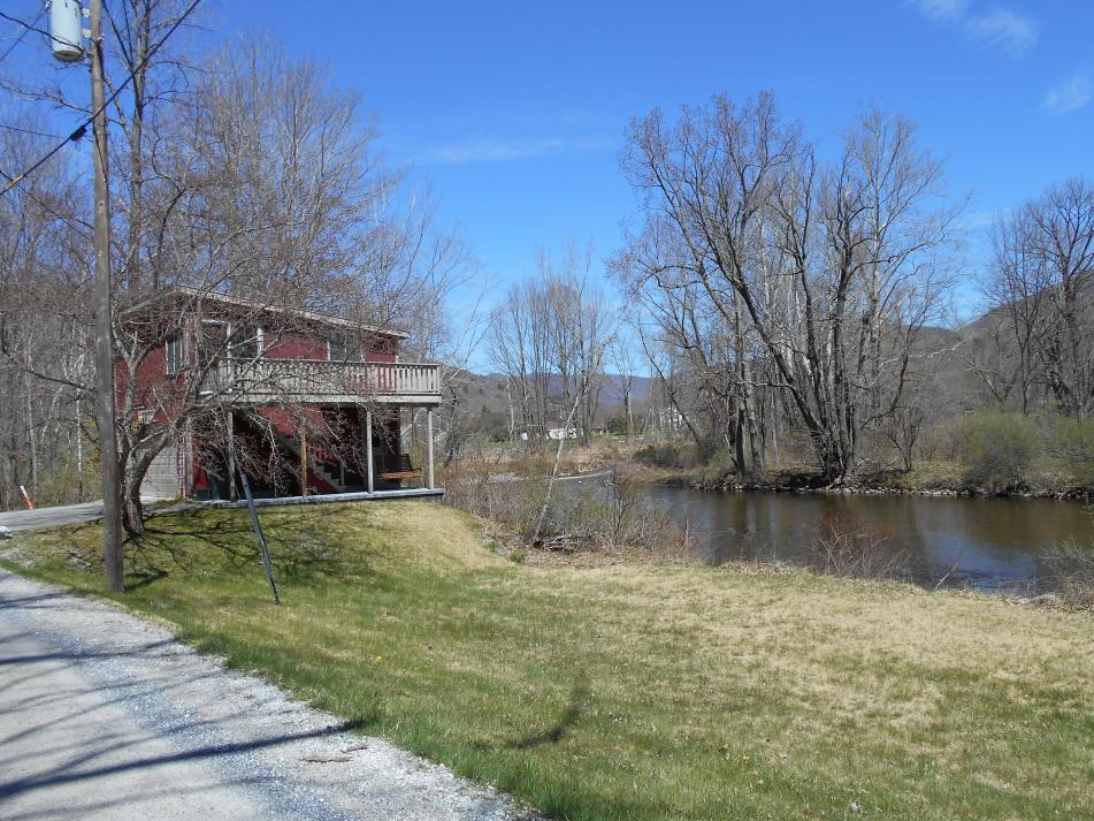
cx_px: 543
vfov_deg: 49.7
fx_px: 885
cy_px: 410
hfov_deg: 63.4
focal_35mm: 28
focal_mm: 4.6
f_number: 3.2
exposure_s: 1/1000
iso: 80
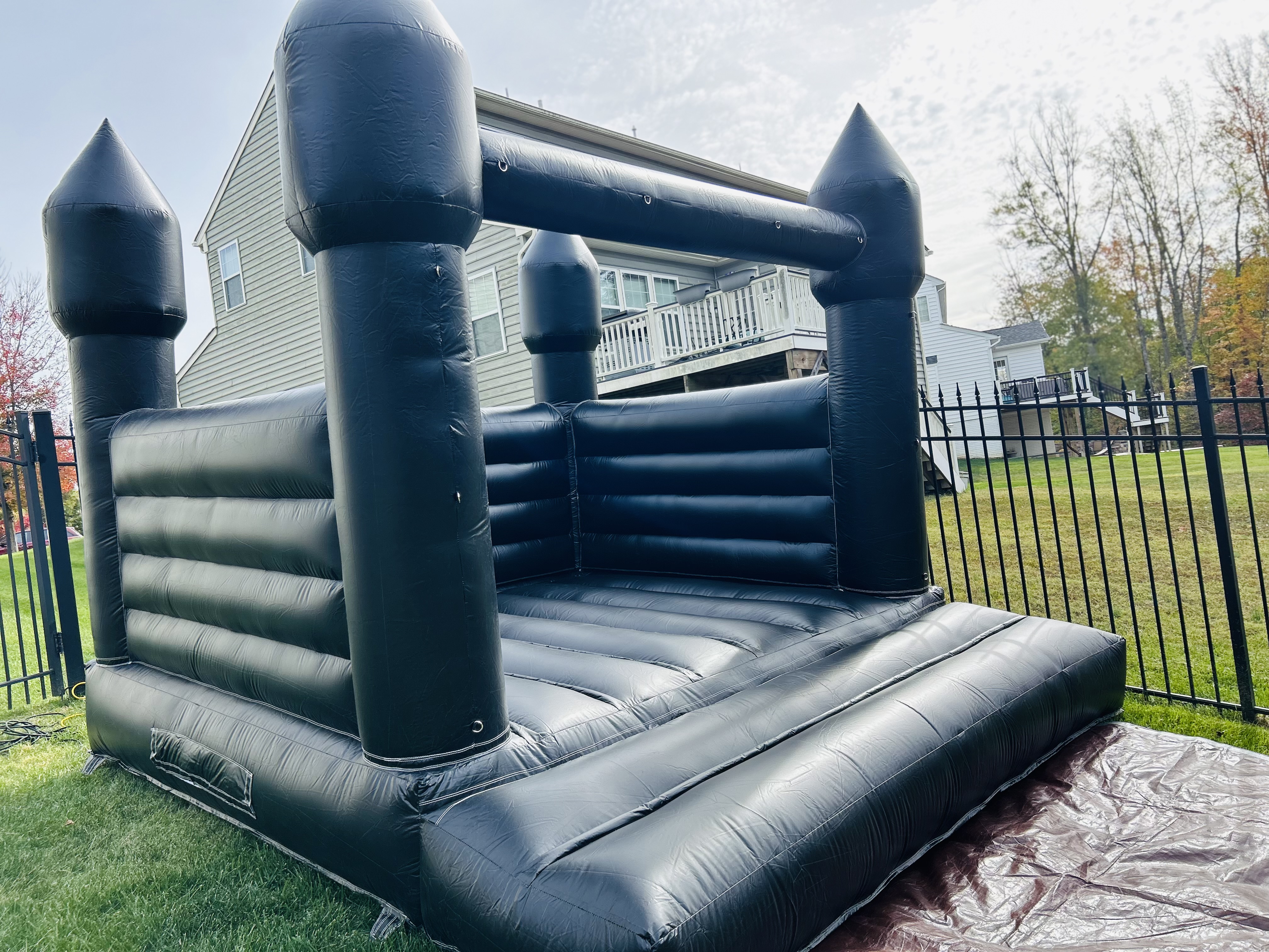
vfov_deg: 53.1
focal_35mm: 26
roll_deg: +8.6
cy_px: 476
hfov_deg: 67.3
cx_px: 634
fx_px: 953
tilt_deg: +0.9
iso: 50
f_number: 1.5
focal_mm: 5.7
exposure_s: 1/1838
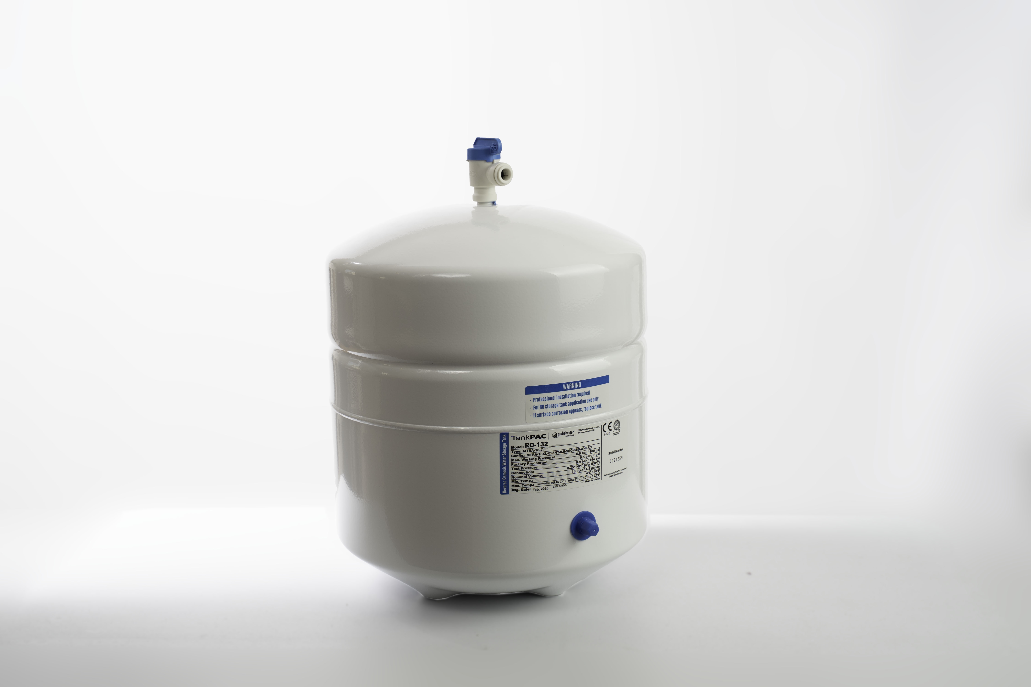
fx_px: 1489
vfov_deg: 26.0
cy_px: 344
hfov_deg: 38.2
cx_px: 516
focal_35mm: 52
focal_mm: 52
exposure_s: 1/160
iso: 100
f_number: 5.6
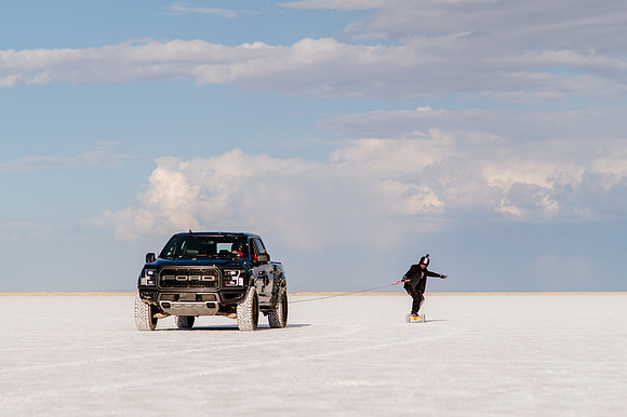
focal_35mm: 123
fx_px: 2137
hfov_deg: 16.7
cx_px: 322
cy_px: 222
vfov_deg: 11.2
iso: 200
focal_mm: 110
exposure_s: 1/5000
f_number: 4
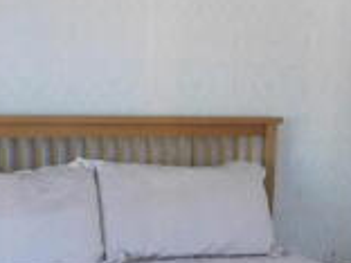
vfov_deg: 17.0
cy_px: 226
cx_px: 237
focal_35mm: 86
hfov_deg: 22.7
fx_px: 872
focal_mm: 4
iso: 400
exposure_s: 1/100
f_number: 3
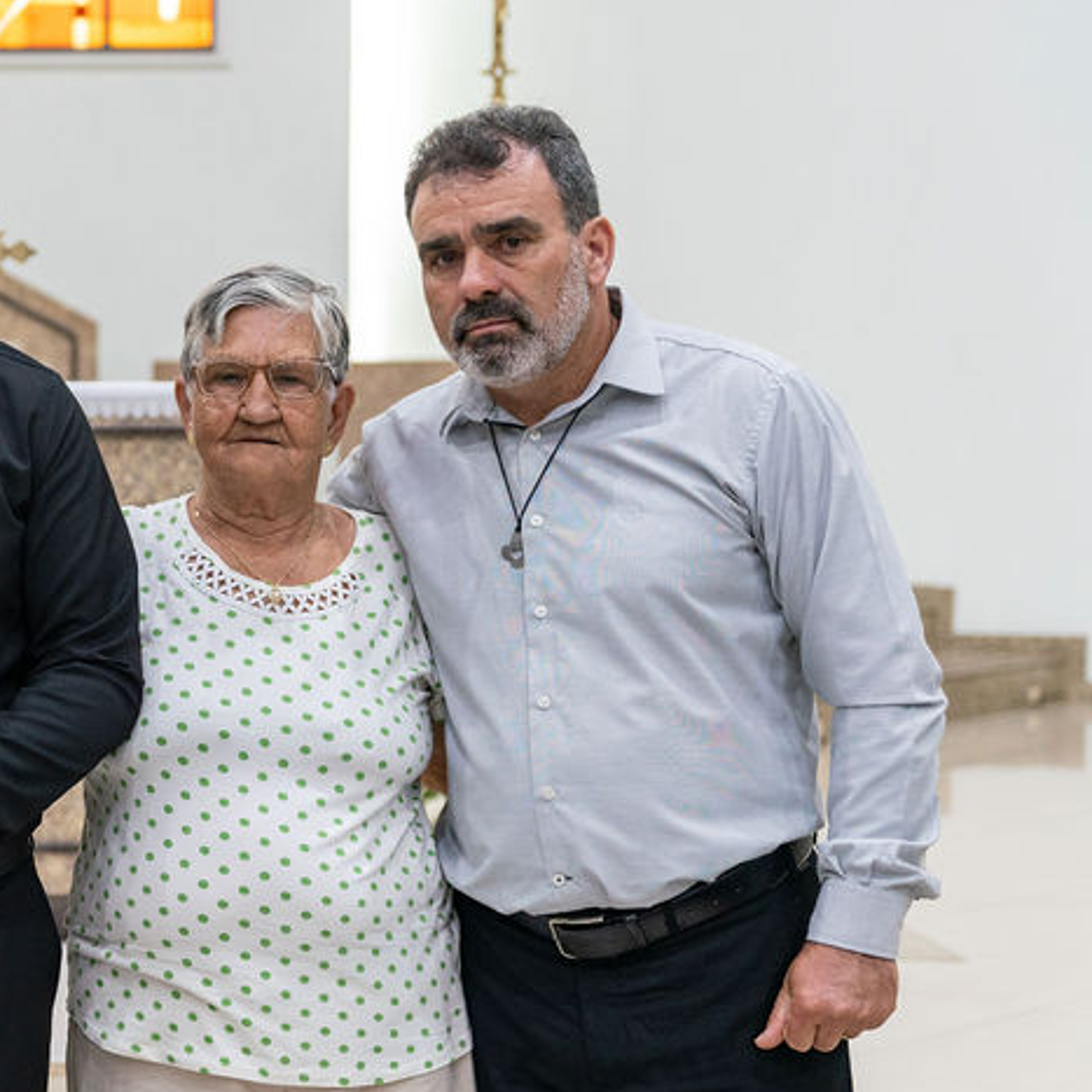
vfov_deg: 20.1
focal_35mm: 86
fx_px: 3069
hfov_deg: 19.4
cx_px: -65
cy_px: 663
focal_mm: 46.1
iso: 1600
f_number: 2.8
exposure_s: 1/125
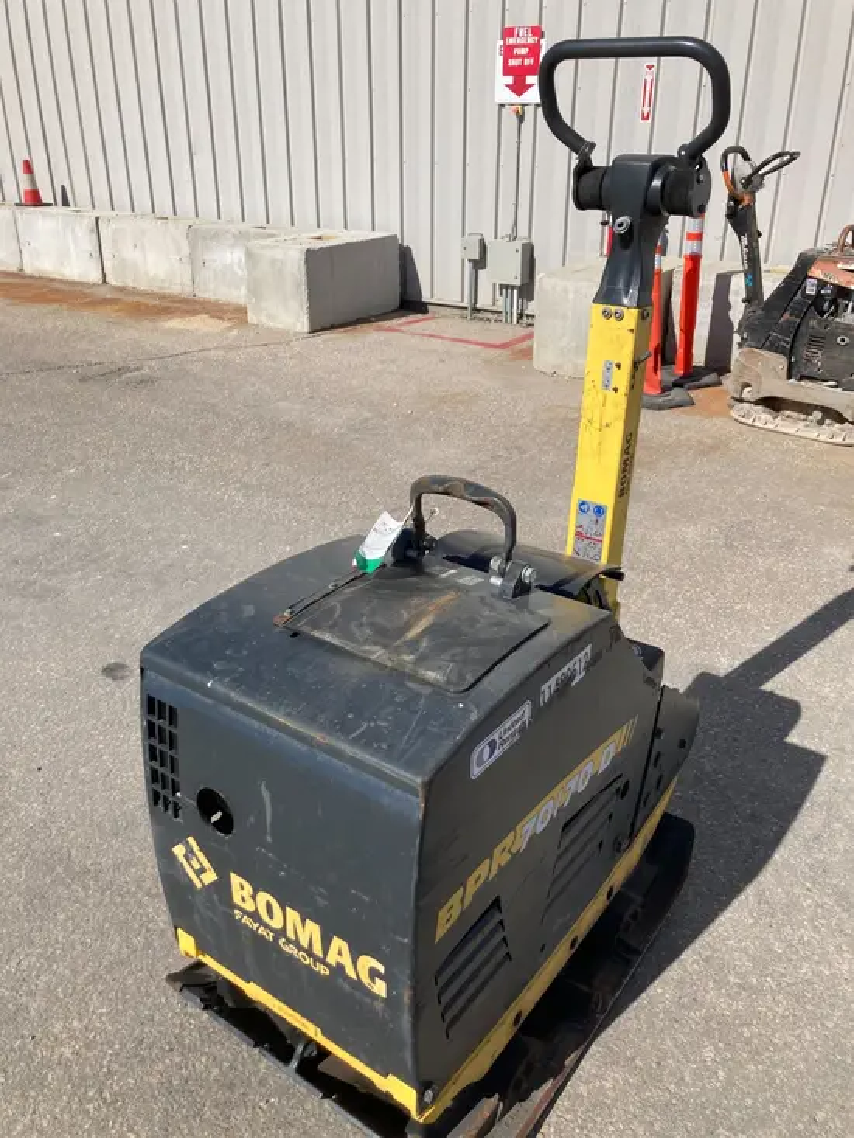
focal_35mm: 28
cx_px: 427
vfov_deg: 63.4
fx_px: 921
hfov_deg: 49.8
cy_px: 569
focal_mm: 3.99
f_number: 1.8
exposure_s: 1/3436
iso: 25
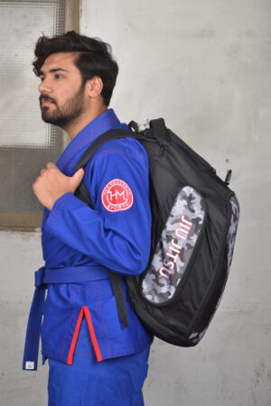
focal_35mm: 82
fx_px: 931
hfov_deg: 16.6
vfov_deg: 24.6
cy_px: 203
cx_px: 136
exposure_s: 1/125
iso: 100
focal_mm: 55
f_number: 4.5
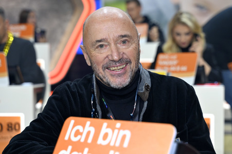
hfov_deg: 27.0
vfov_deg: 18.2
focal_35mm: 75
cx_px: 116
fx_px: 483
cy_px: 77
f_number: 4
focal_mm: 75
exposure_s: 1/200
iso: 1000
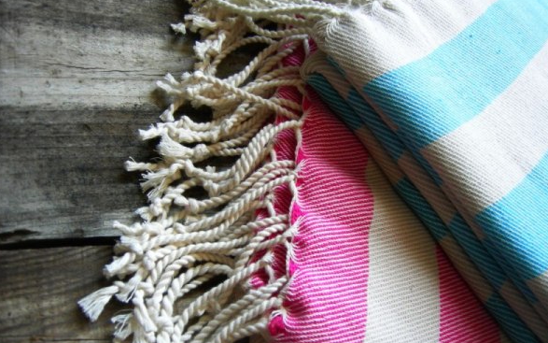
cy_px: 175
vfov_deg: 32.8
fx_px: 583
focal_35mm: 39
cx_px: 274
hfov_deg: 50.4
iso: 64
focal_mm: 7.5
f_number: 2.7
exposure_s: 1/22.7
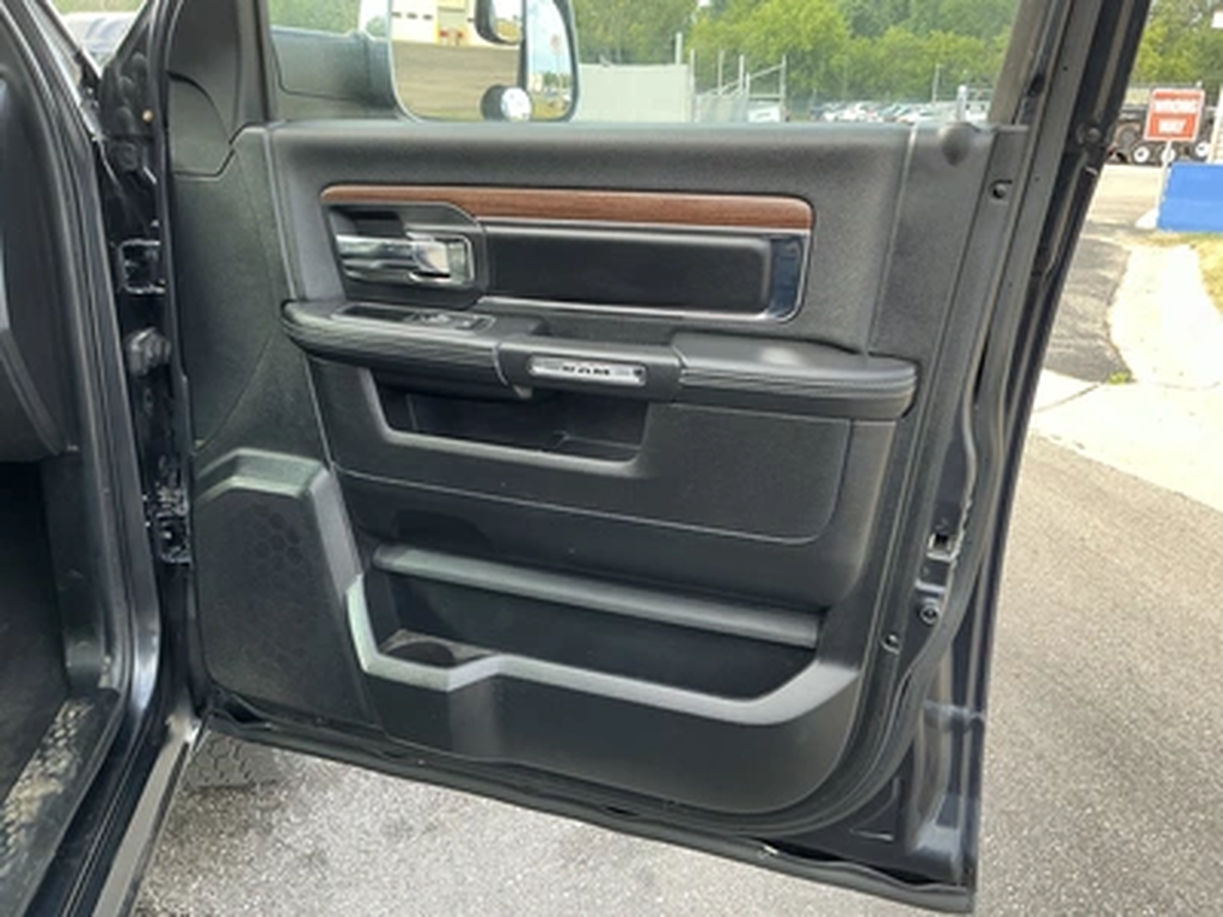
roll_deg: -0.4
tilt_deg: -16.7
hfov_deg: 63.4
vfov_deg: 49.7
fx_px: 989
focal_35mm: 28
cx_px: 612
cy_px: 458
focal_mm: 3
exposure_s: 1/122
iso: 32
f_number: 1.8
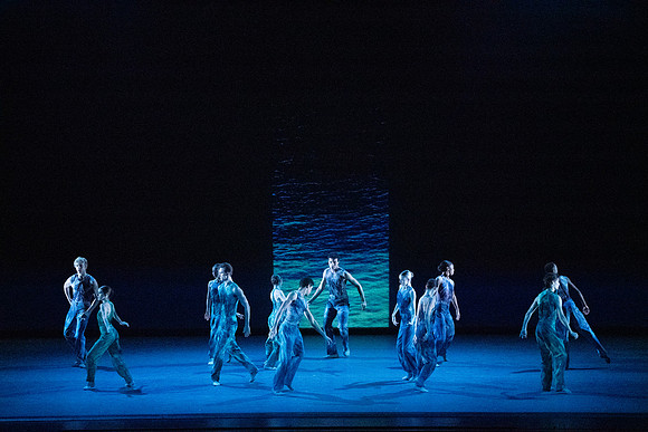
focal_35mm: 160
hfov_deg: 12.8
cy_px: 216
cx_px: 324
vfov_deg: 8.6
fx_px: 2881
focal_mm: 160
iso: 25600
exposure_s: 1/400
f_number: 5.6
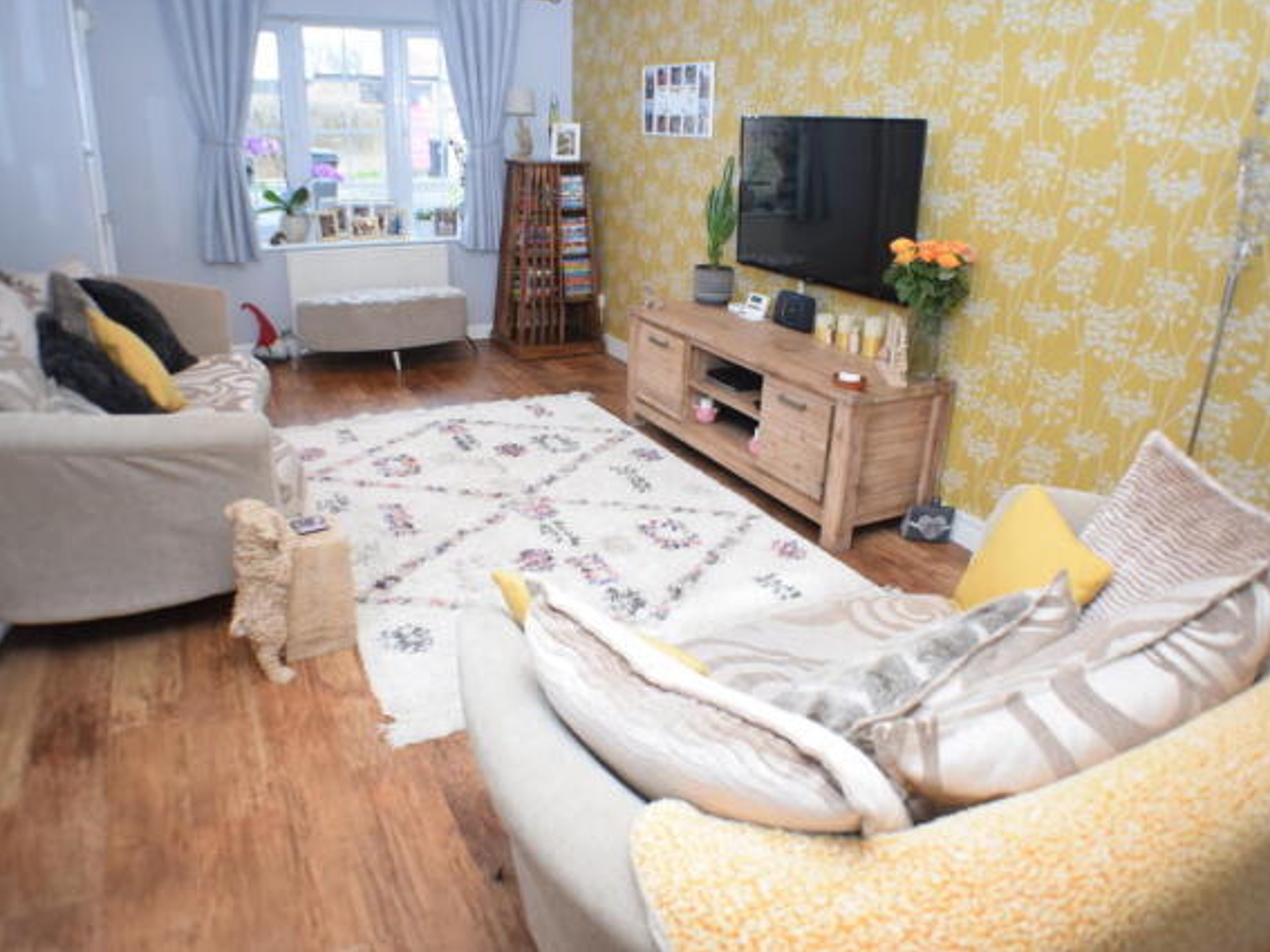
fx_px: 1100
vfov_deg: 46.8
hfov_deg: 60.0
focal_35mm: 30
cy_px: 465
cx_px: 626
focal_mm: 18
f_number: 3.5
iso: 900
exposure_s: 1/60
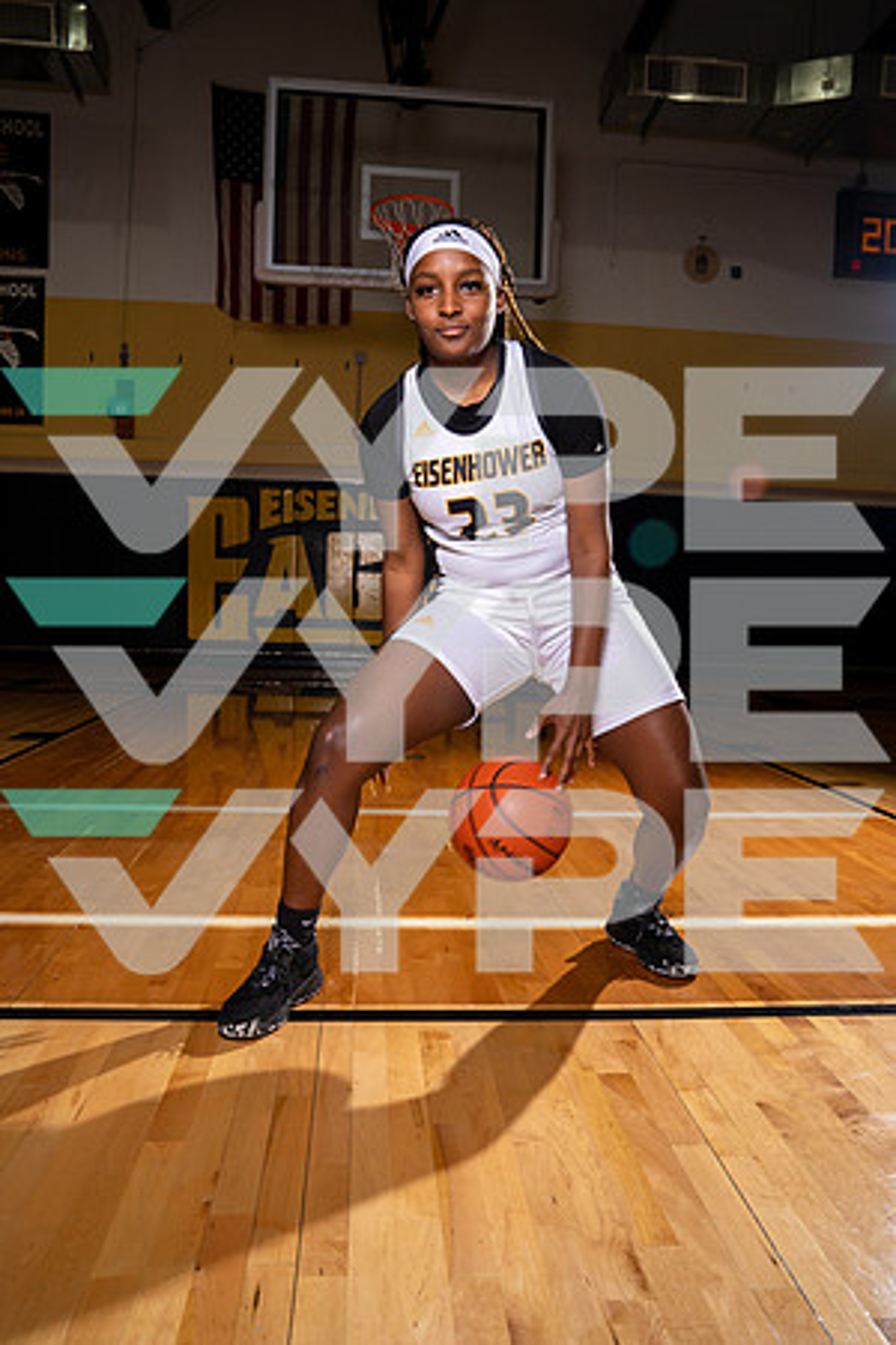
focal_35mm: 26
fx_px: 971
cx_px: 448
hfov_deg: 49.6
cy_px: 672
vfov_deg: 69.4
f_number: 6.3
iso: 320
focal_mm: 26
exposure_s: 1/400
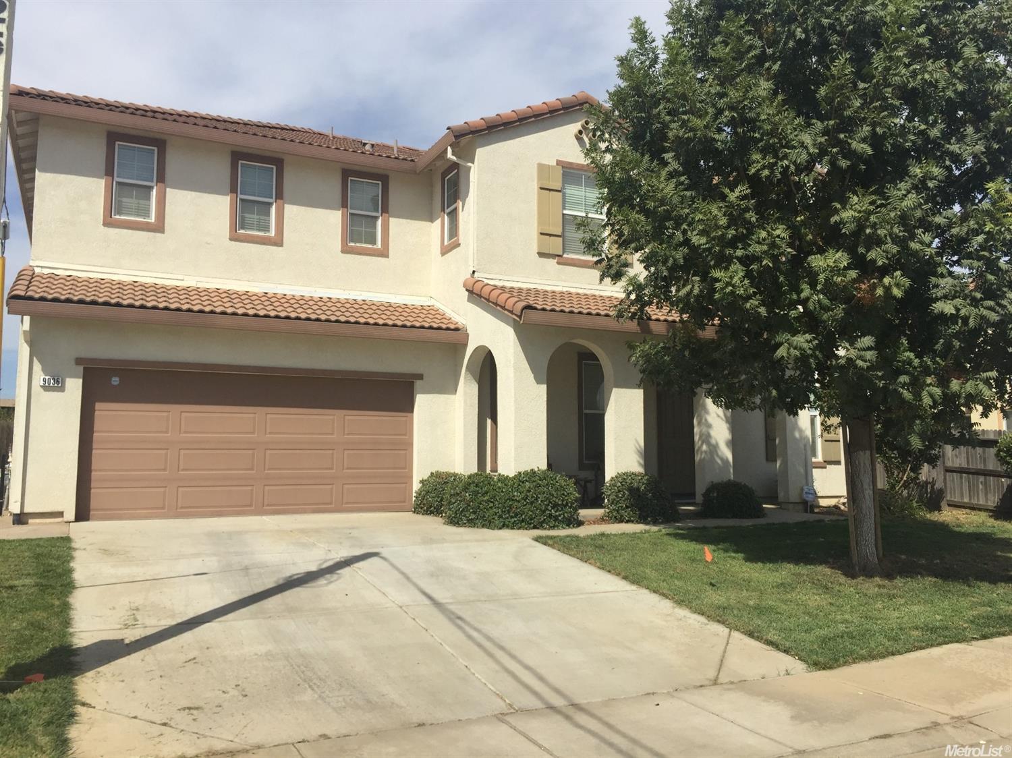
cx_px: 506
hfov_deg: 61.7
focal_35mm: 29
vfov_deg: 48.2
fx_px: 848
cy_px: 379
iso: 32
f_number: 2.2
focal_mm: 4.15
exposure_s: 1/3049
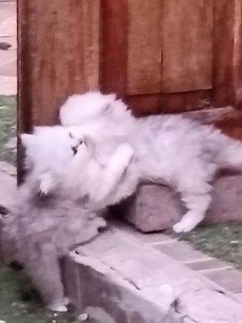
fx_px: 2107
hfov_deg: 6.6
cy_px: 162
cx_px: 121
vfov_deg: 8.8
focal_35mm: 226
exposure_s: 1/33.3
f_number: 1.8
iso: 640
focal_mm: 3.98
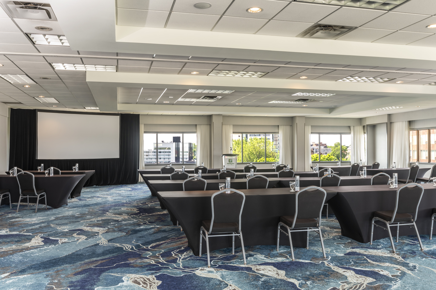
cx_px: 218
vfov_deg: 42.3
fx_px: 375
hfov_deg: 60.3
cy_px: 145
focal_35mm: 31
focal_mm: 31
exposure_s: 1/3
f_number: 8
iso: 100
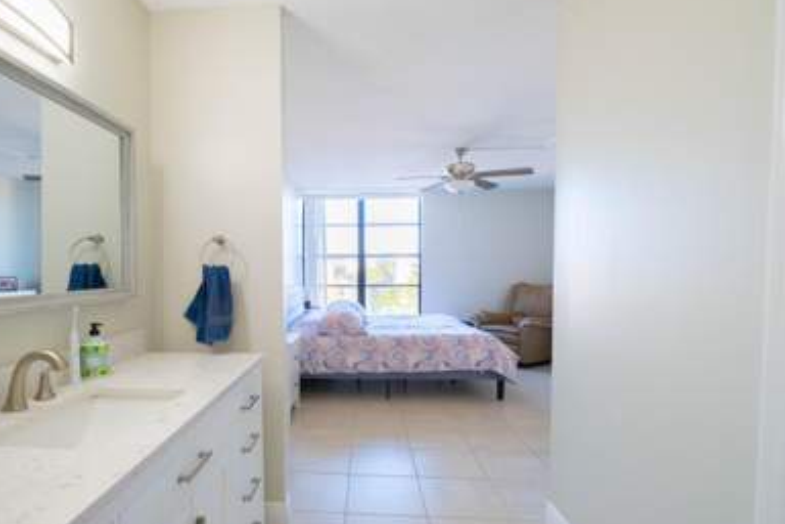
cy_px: 295
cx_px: 327
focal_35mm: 20
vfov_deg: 61.7
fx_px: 436
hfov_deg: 83.3
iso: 320
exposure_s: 1/125
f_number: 5
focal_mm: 10.5
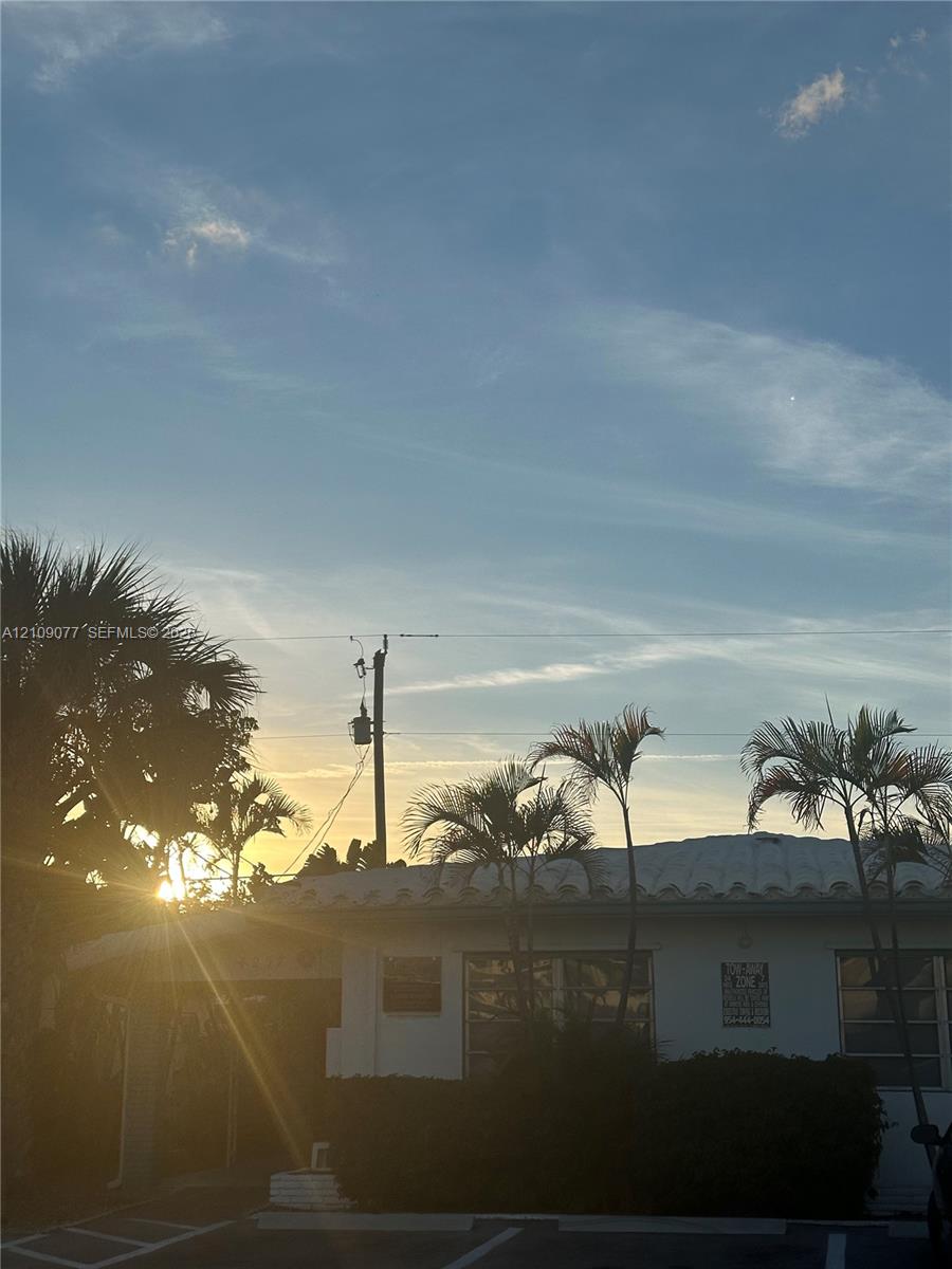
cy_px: 634
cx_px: 476
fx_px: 1760
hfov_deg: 30.3
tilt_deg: +10.4
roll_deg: +0.8
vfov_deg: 39.7
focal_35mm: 48
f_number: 1.78
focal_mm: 6.86
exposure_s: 1/4367
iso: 64
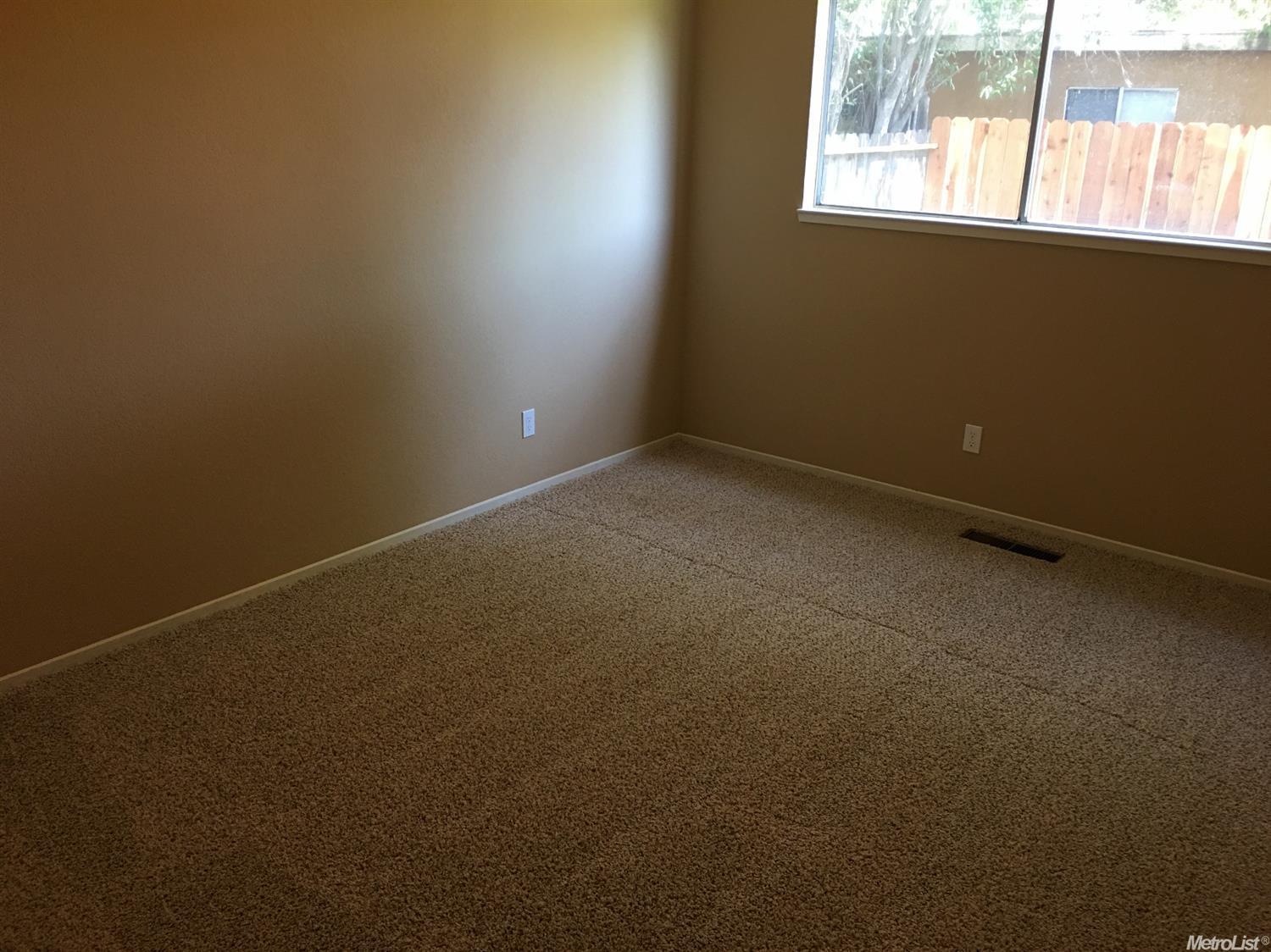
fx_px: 1064
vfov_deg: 48.2
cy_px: 476
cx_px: 636
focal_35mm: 29
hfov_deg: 61.7
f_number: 2.2
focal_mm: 4.15
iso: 50
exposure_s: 1/15
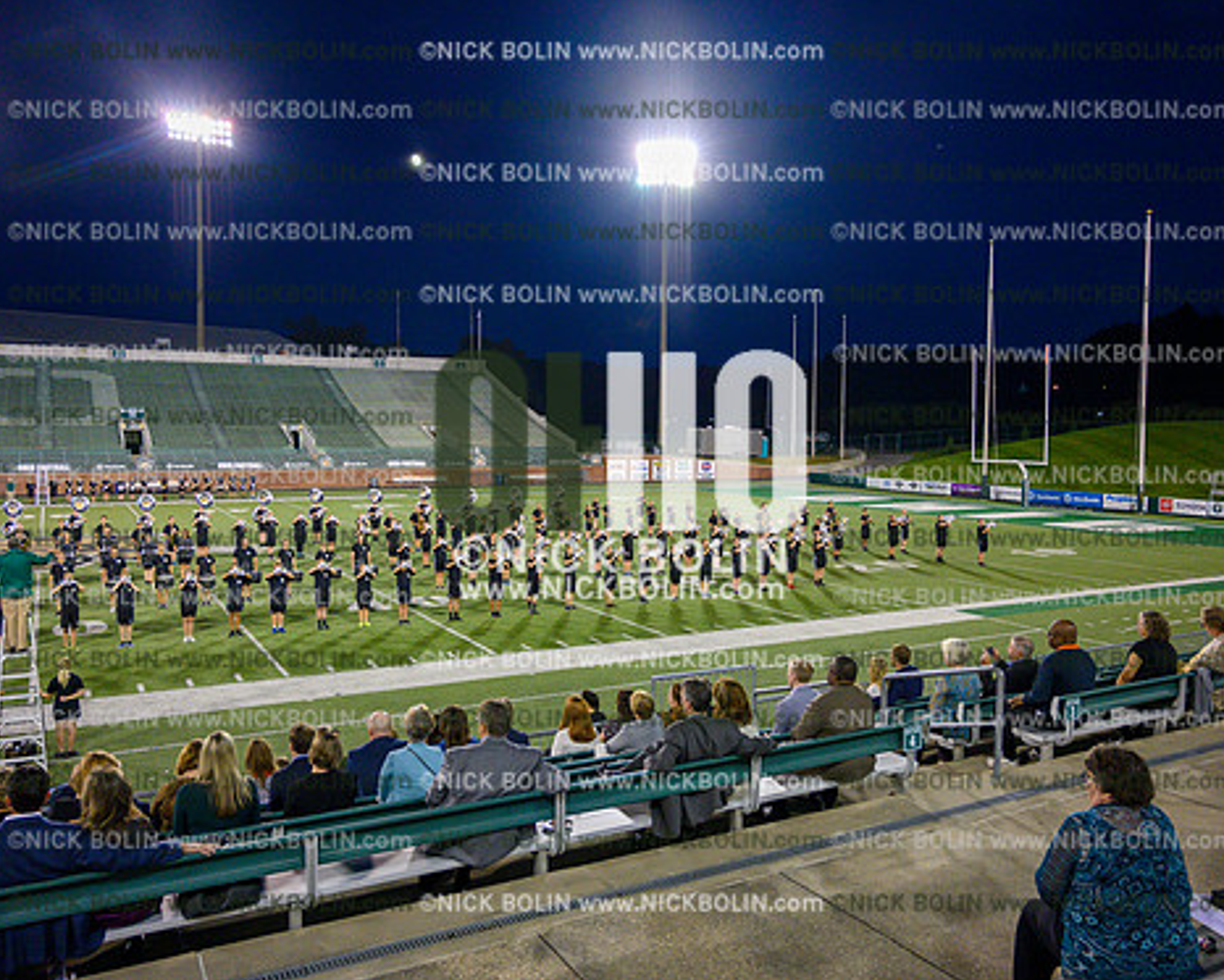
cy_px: 476
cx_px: 620
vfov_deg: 51.5
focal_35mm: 28
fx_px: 1015
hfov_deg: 62.2
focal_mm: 24
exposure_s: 1/1000
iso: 4000
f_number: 4
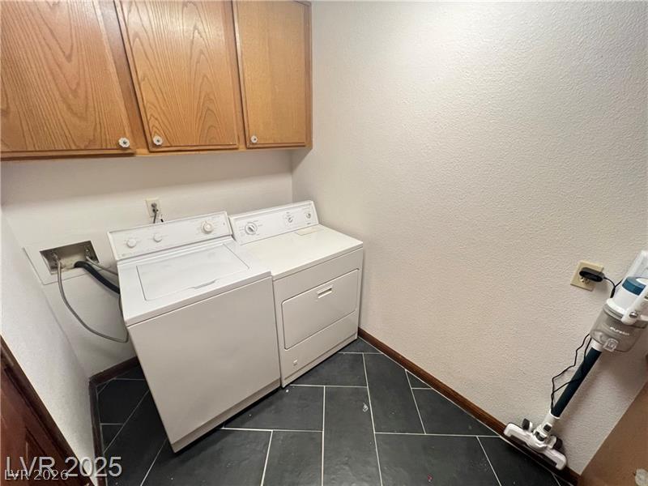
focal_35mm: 13
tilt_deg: -23.0
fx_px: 243
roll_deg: +0.0
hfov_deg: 106.2
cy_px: 243
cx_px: 324
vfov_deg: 89.9
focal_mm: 1.57
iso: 320
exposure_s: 1/60
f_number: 1.8
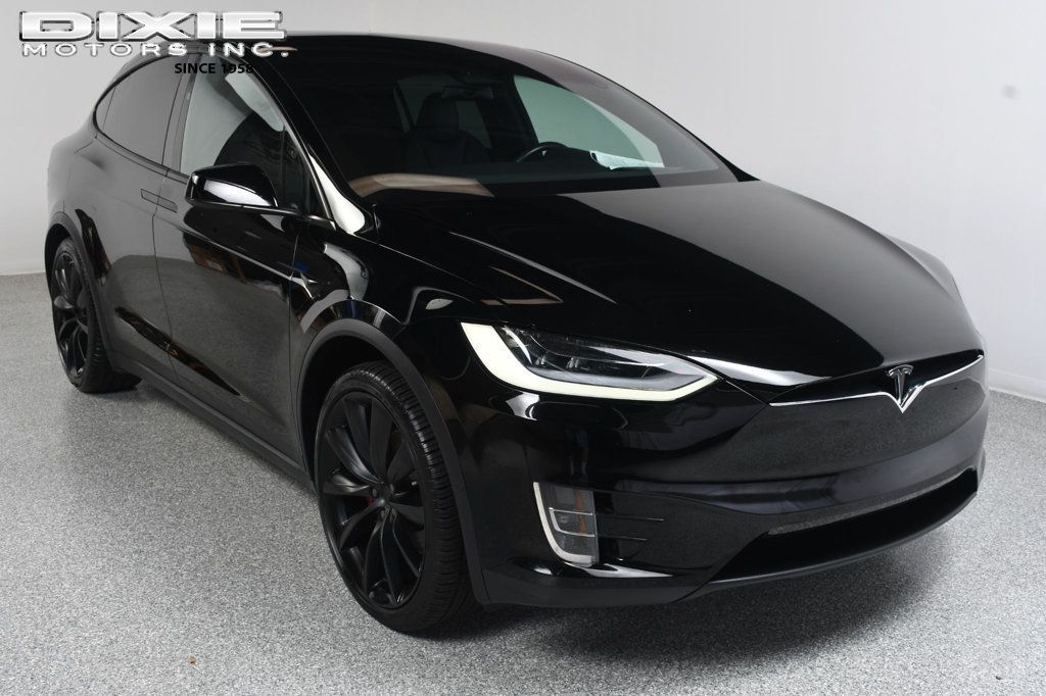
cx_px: 523
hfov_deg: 49.6
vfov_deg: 34.2
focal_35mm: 39
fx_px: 1133
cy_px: 348
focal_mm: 26
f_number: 9
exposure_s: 1/160
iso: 100
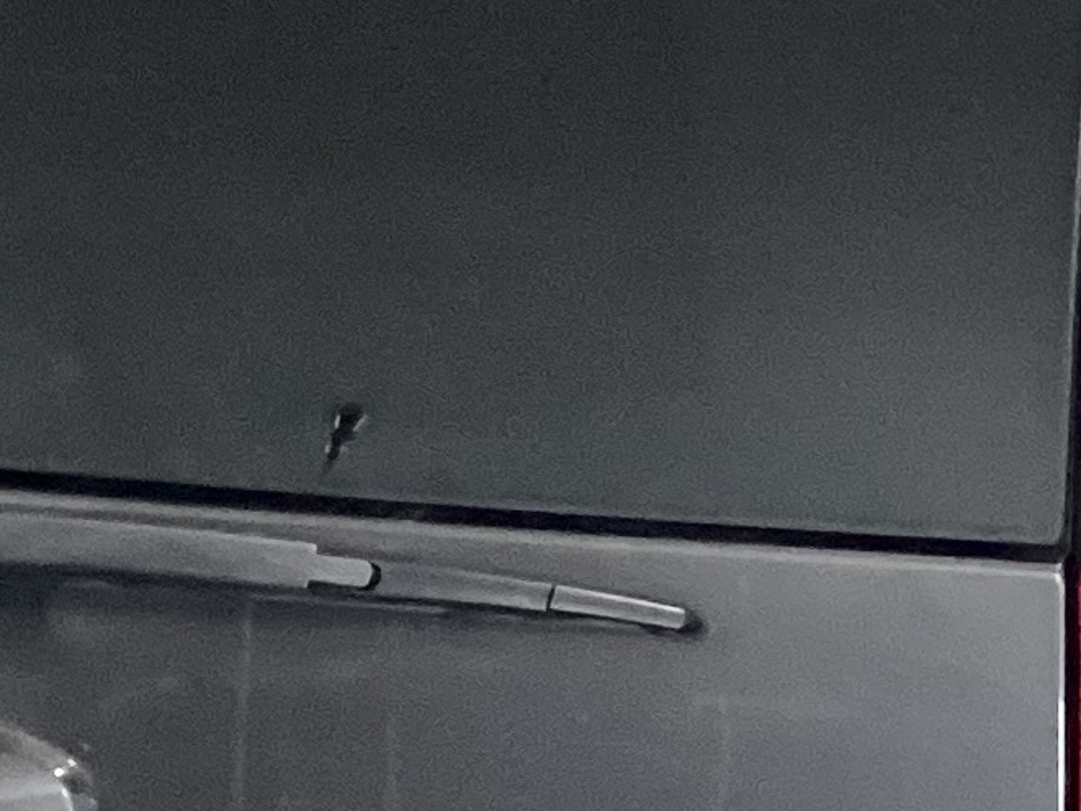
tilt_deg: -14.6
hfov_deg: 12.9
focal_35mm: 153
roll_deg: +0.4
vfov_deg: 9.6
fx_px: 4779
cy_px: 824
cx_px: 855
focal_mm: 3.3
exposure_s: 1/40
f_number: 2.4
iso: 320
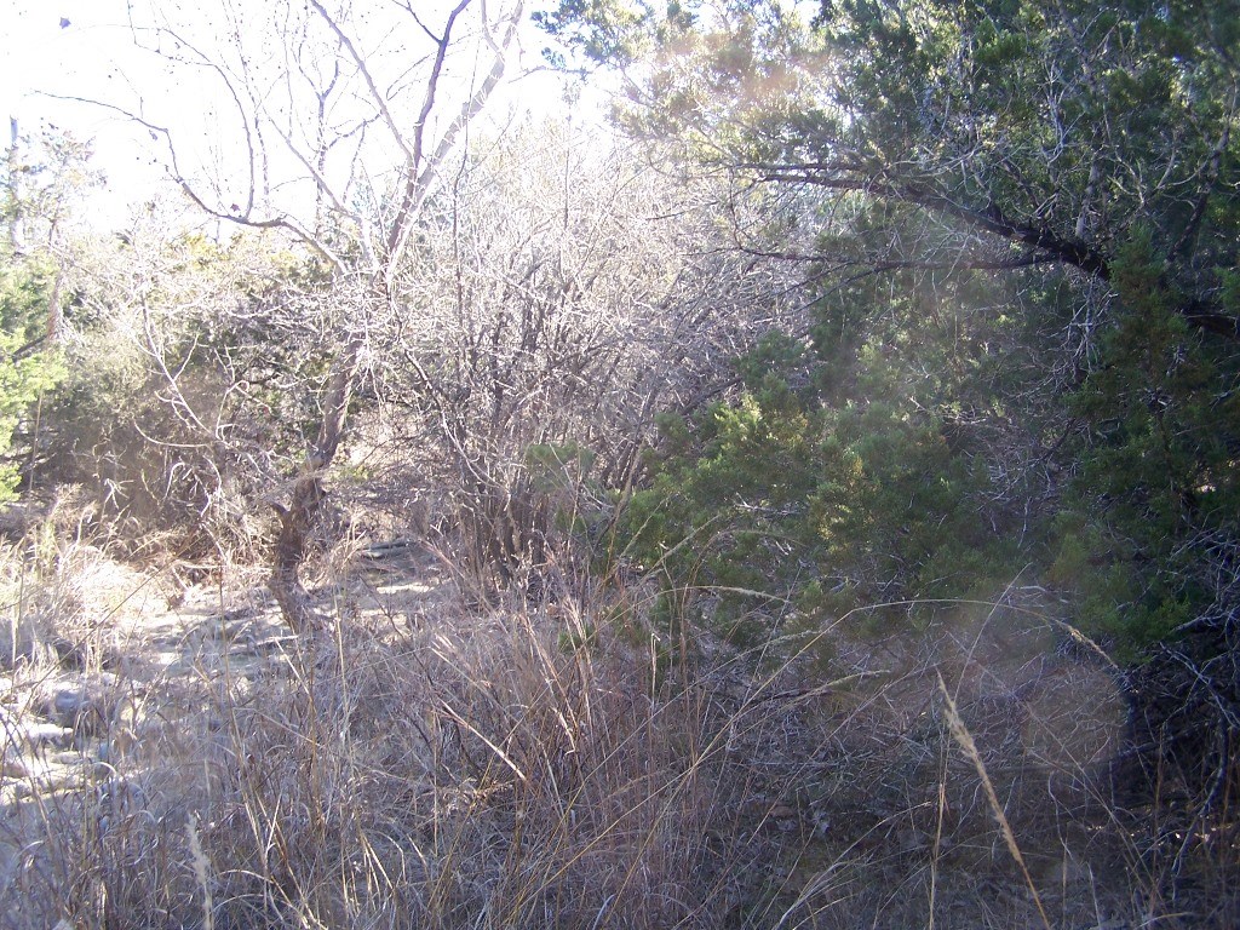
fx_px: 1361
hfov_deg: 49.0
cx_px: 620
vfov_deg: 37.7
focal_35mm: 38
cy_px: 465
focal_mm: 6.3
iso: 80
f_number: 2.8
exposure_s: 1/90
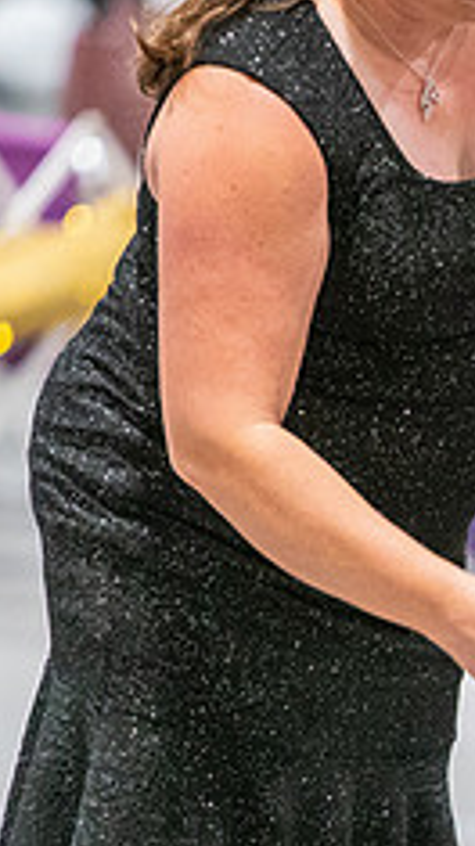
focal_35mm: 601
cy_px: 716
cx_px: 795
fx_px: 13472
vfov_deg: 3.6
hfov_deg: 2.0
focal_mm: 200
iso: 6400
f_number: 2.8
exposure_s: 1/250
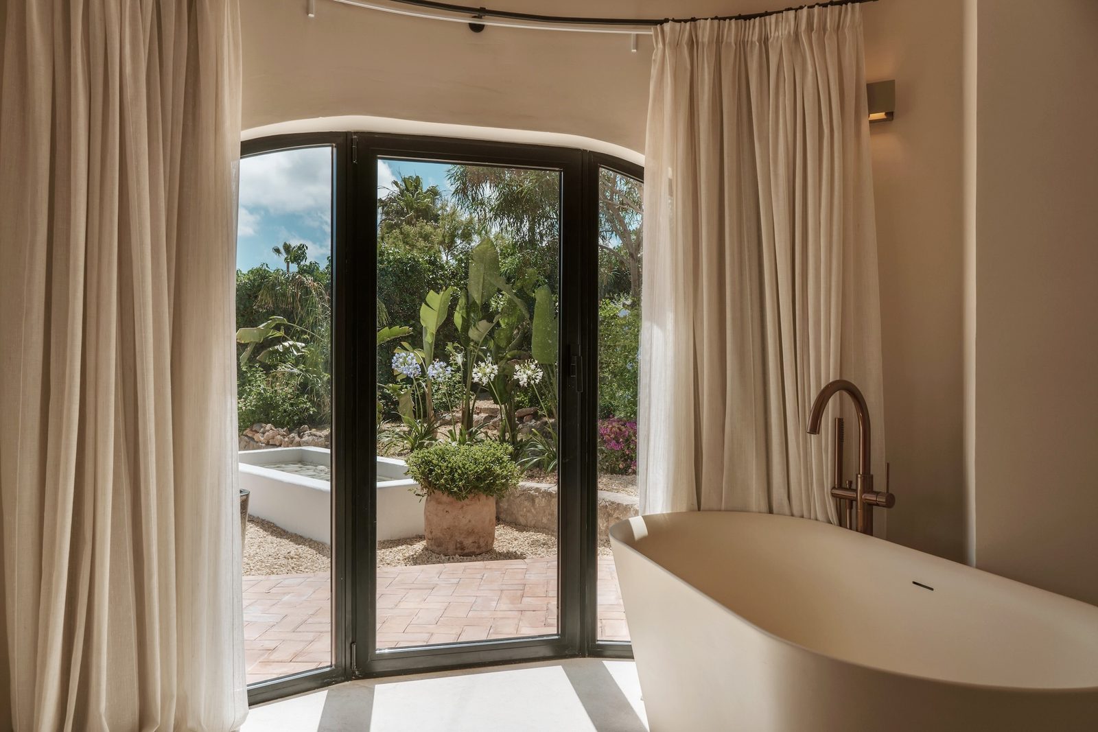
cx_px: 549
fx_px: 747
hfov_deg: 72.6
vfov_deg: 52.2
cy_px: 366
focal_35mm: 24
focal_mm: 24.5
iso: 80
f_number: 10
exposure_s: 1/200
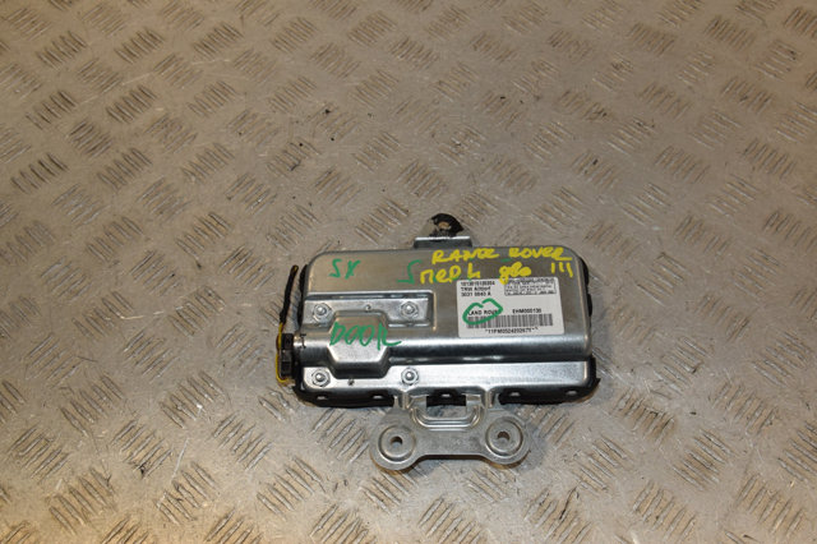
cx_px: 408
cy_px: 272
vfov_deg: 35.5
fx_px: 851
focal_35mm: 38
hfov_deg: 51.3
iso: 800
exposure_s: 1/200
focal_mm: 25
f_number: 8
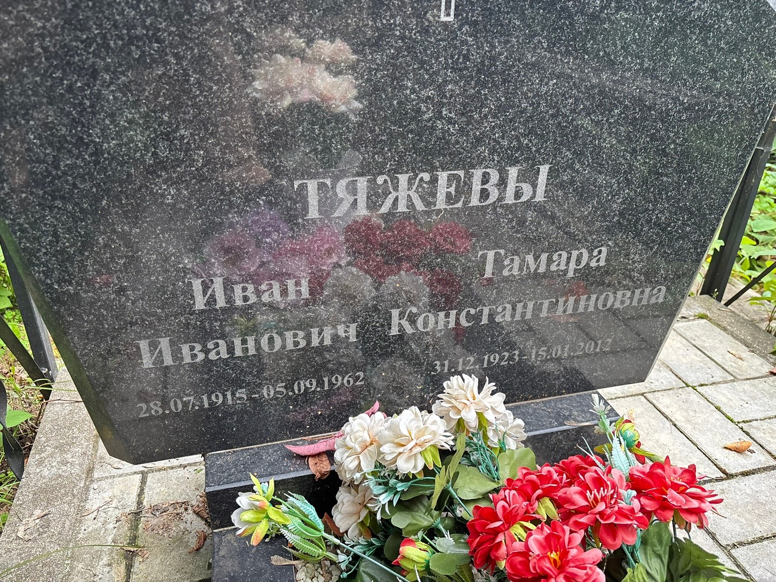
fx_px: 583
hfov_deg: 67.3
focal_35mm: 26
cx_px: 388
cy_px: 291
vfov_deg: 53.1
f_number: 1.6
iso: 125
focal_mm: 5.96
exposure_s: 1/85
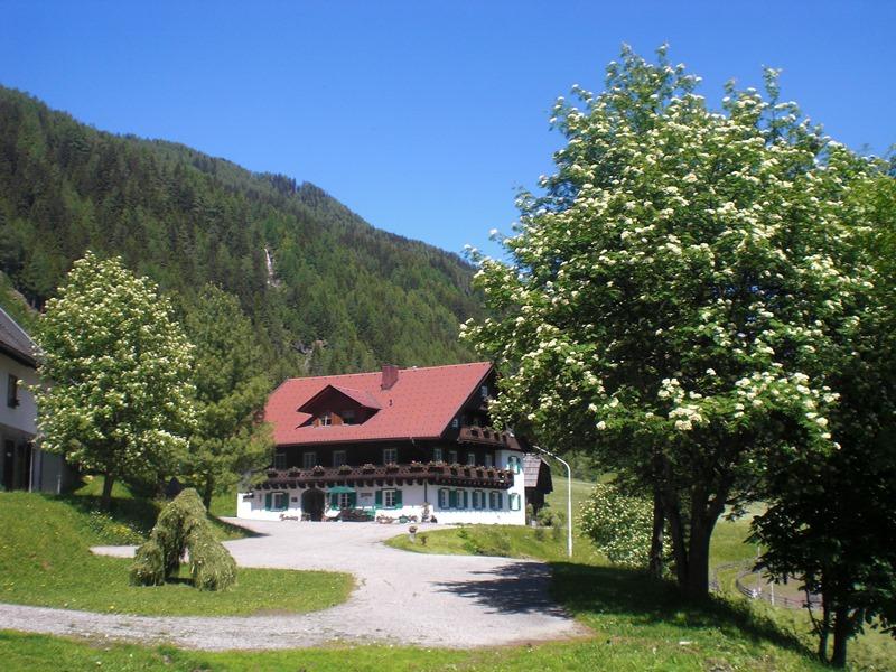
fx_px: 984
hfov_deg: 49.0
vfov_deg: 37.7
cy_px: 336
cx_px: 448
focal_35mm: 38
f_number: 5.6
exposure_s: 1/200
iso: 64
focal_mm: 6.3
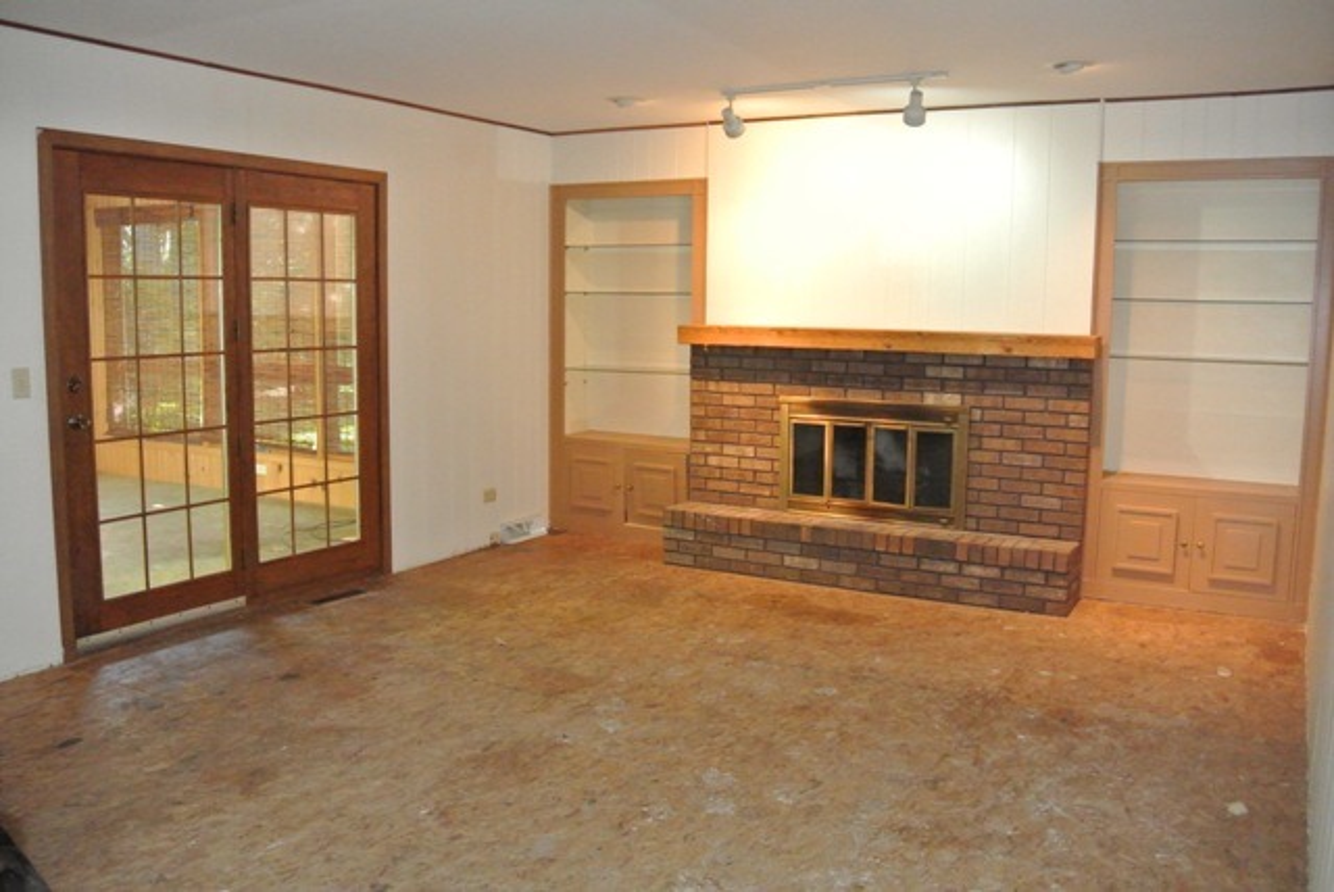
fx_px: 1076
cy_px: 446
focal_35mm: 29
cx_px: 667
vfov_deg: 45.0
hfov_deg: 63.6
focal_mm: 11
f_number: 3.5
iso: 2500
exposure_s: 1/60
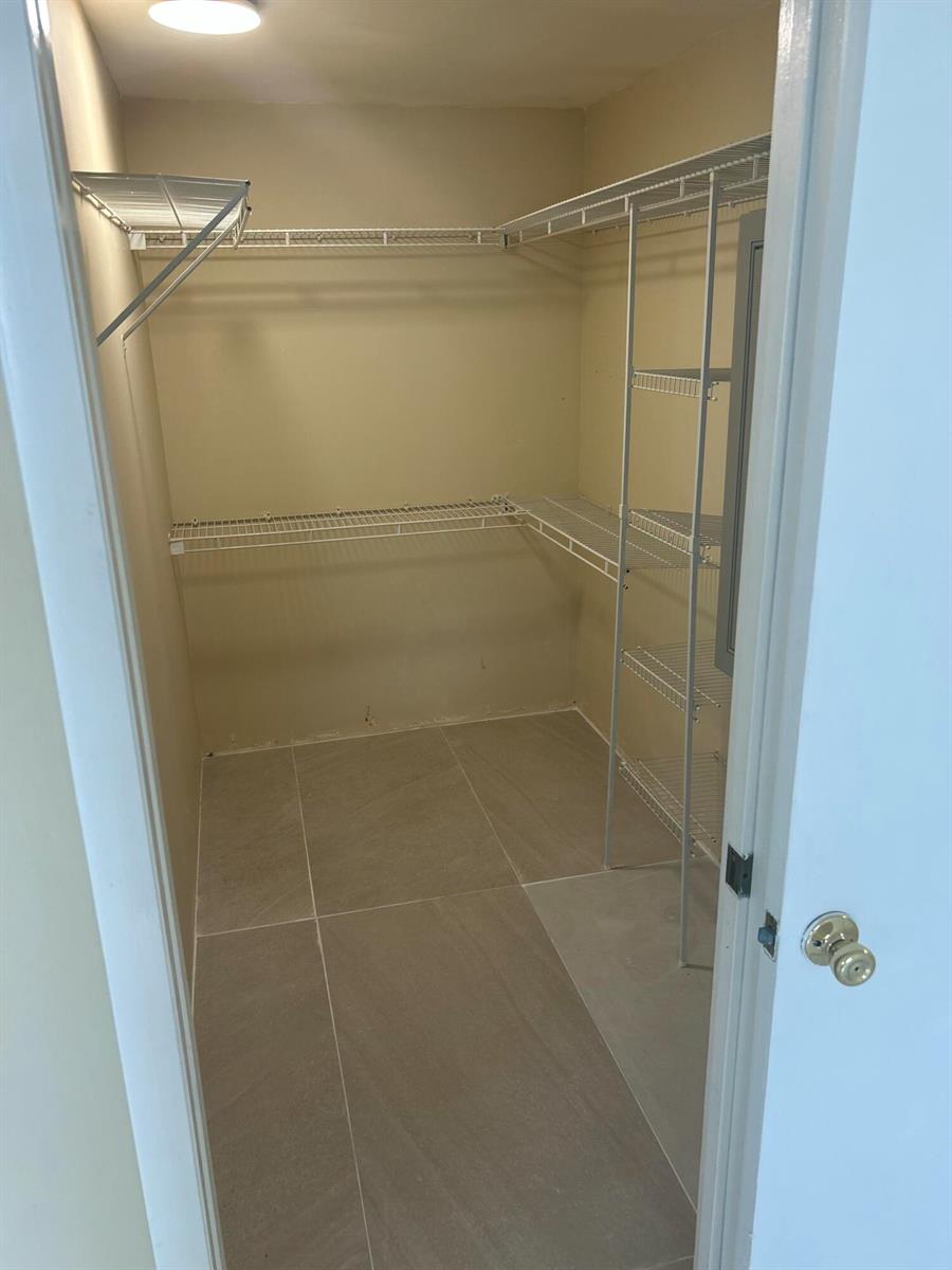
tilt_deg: -17.6
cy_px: 635
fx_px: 953
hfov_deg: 53.1
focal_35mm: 26
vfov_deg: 67.3
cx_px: 476
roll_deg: +1.1
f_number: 1.5
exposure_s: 1/60
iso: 80
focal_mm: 5.7
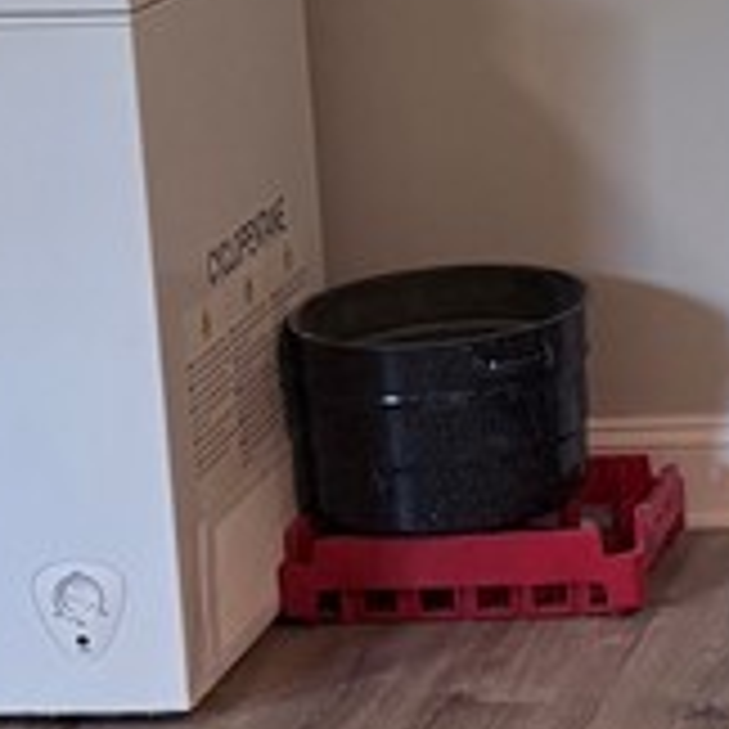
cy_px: 0
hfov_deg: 12.0
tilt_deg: -10.9
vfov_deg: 12.9
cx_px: 1300
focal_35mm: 134
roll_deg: +0.8
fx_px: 3193
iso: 200
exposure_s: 1/125
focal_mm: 6.76
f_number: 1.78
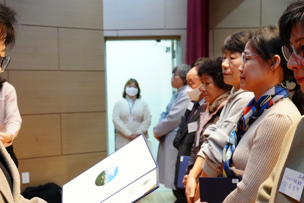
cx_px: 121
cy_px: 134
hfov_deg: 42.5
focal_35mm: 46
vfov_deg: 29.1
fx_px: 388
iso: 6400
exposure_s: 1/160
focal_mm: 24
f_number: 4.5
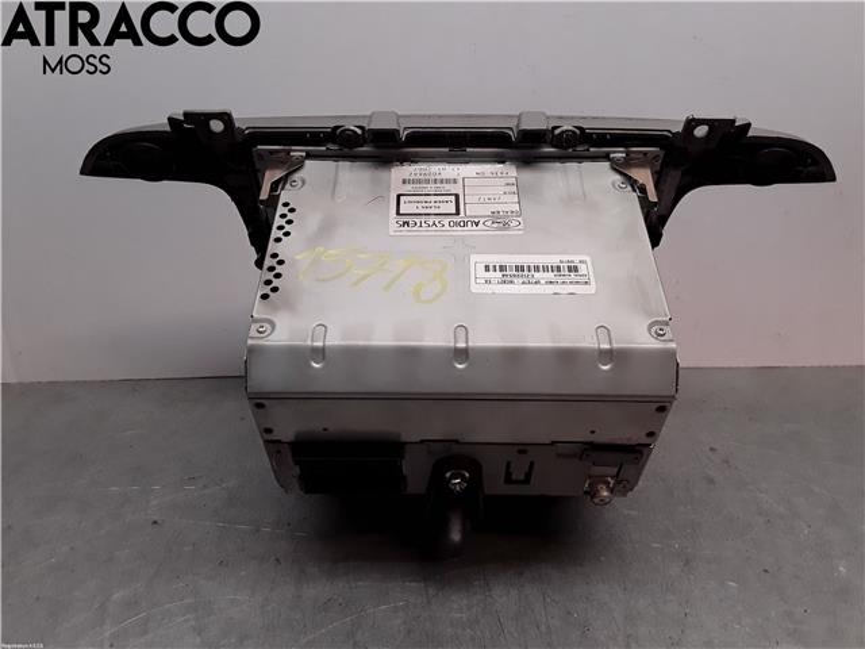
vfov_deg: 49.7
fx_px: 700
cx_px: 432
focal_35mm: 28
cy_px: 324
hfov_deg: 63.4
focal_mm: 2.91
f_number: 1.9
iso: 100
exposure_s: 1/243
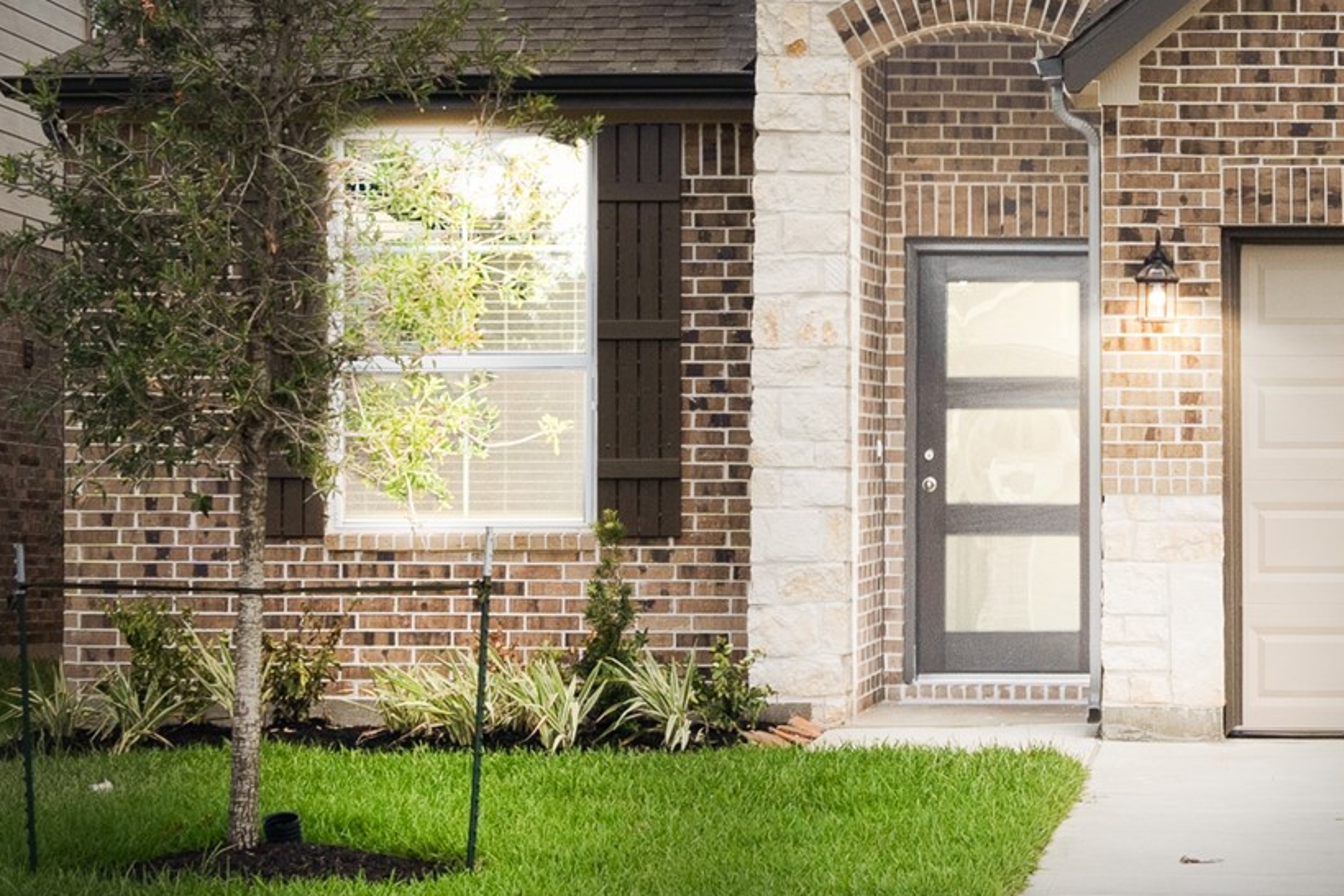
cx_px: 1306
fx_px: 4554
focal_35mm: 122
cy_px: -36
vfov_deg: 11.1
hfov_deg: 16.5
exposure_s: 1/100
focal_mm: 31
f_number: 9
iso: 320
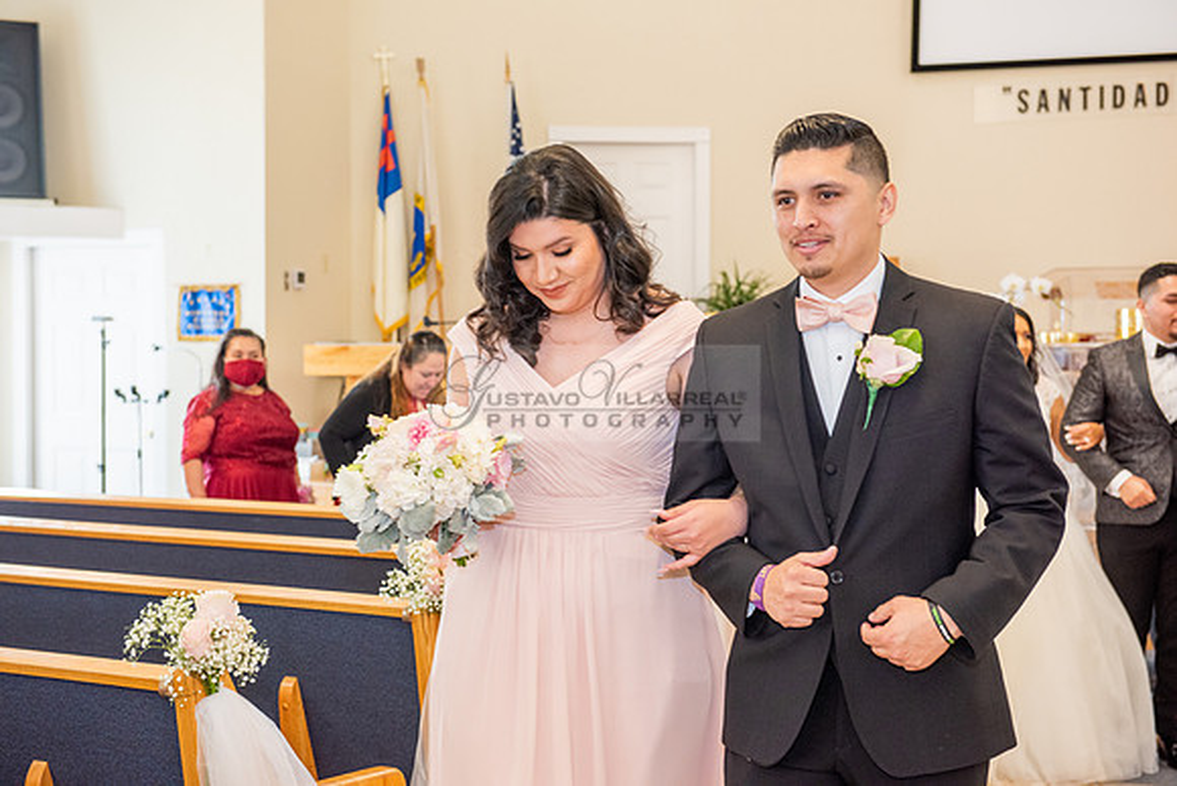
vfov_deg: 22.6
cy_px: 393
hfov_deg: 33.4
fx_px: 1962
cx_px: 588
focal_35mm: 60
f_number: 5
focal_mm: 60
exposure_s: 1/100
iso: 1250
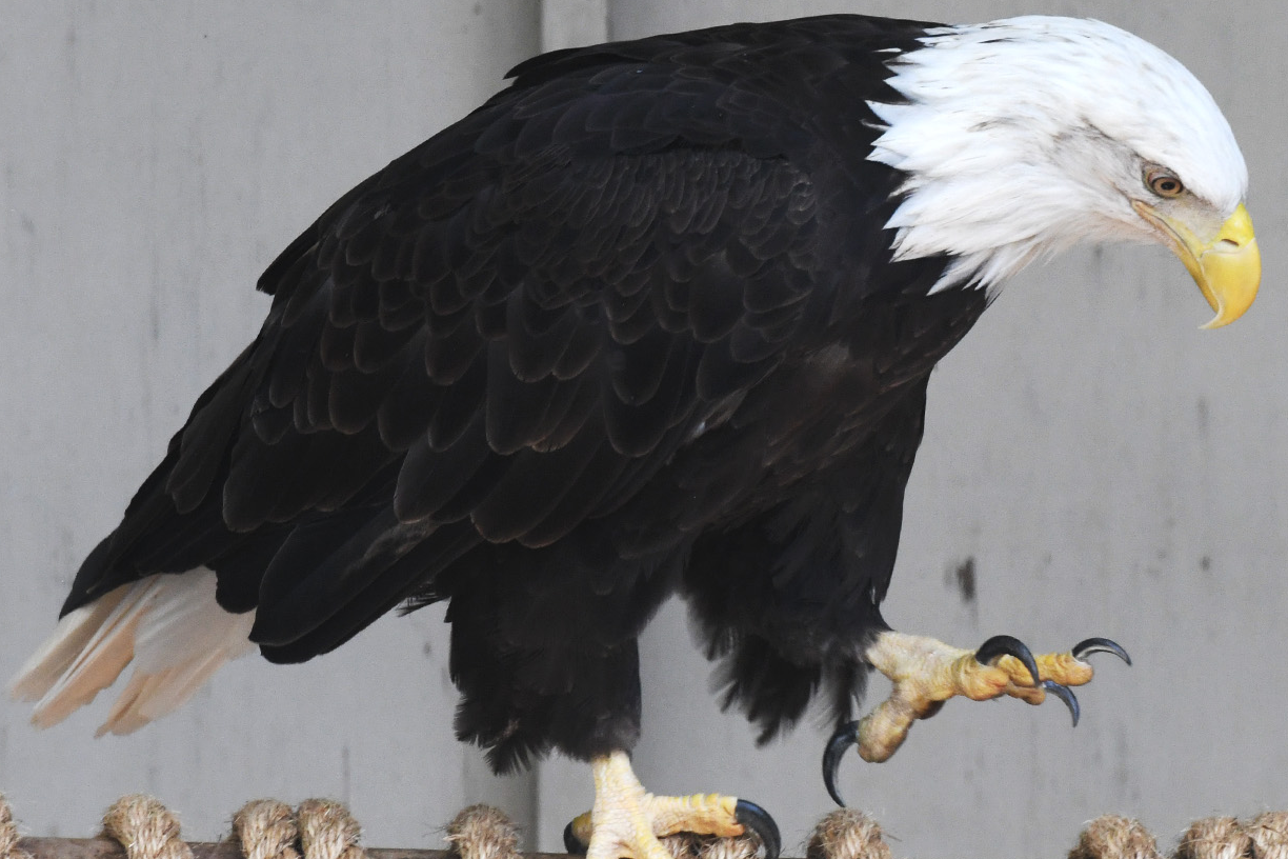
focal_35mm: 294
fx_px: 10518
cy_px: 519
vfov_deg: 4.7
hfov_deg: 7.0
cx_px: 759
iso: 1600
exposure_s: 1/320
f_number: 5.6
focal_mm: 200
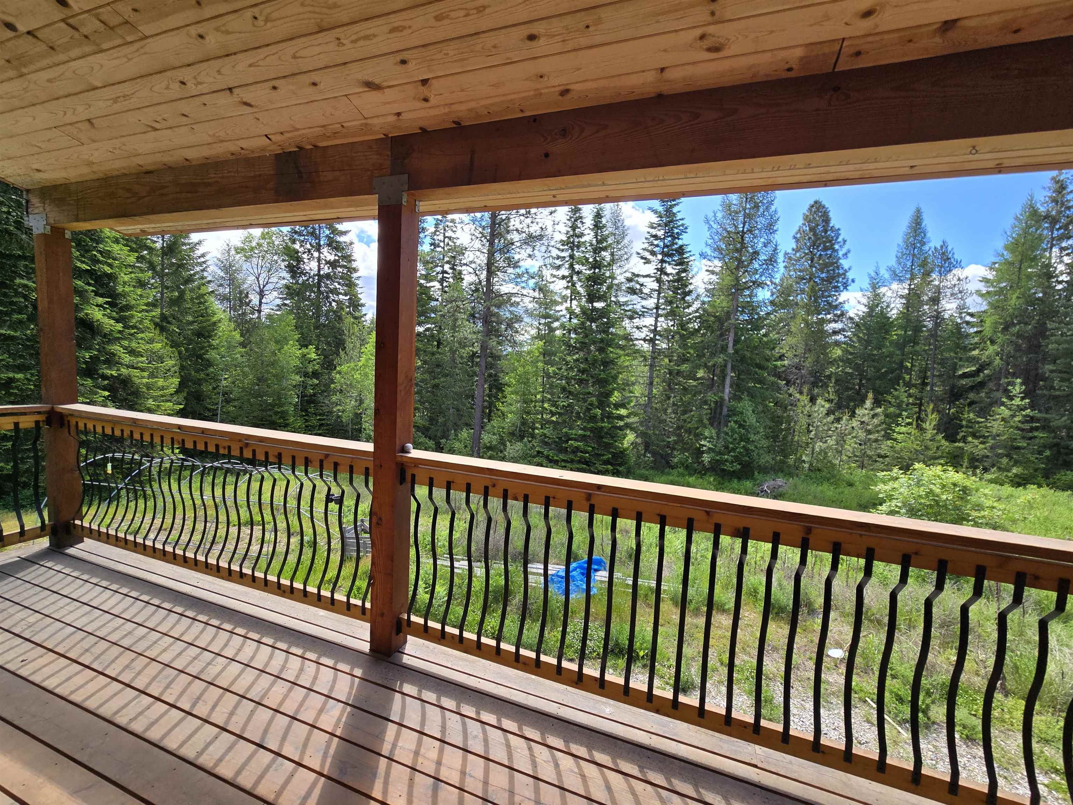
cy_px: 402
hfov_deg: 106.2
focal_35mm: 13
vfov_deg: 89.9
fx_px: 403
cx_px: 536
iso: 50
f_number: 2.2
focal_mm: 2.2
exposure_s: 1/852
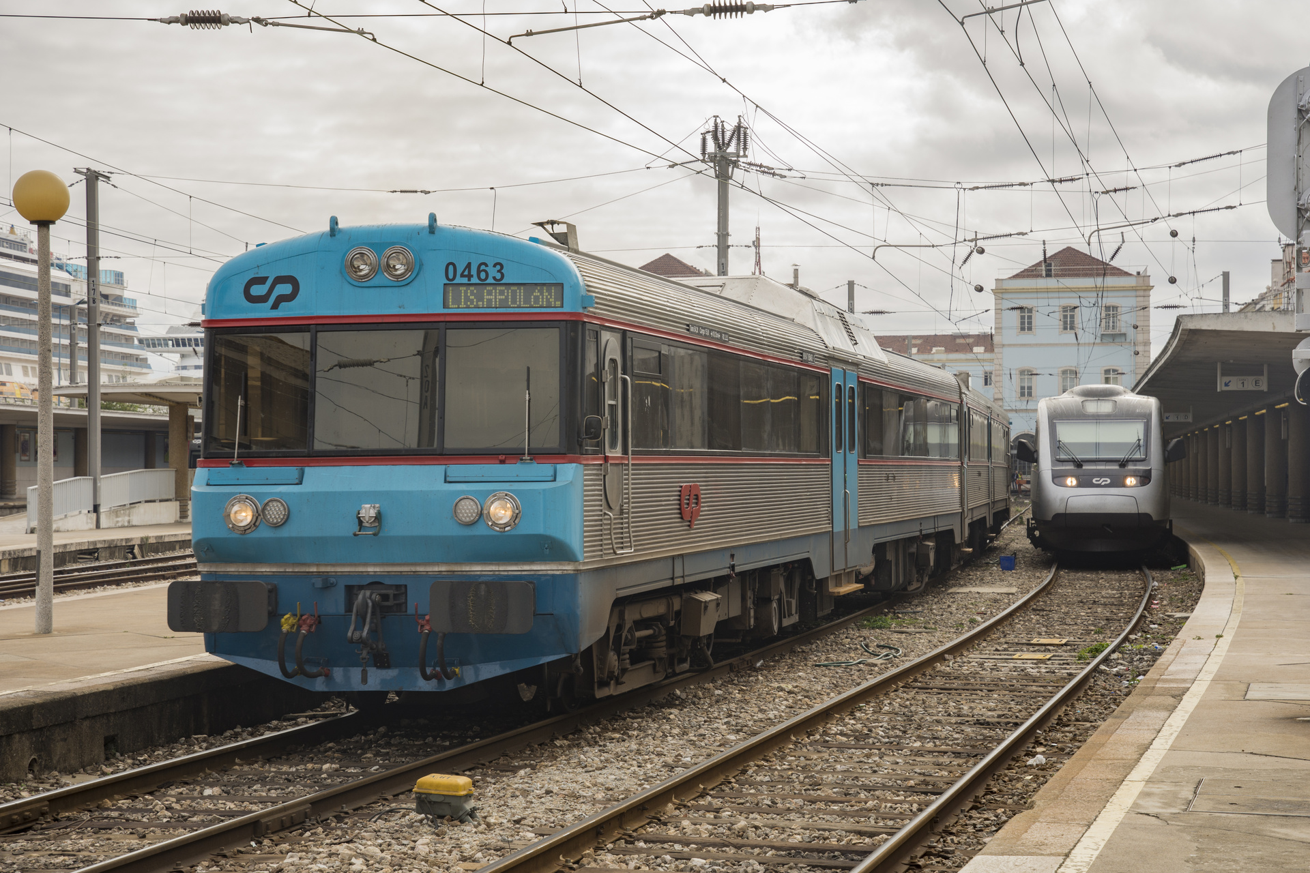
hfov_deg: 30.5
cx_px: 655
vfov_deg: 20.6
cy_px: 436
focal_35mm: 66
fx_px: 2401
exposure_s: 1/320
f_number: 5.6
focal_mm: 44
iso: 100
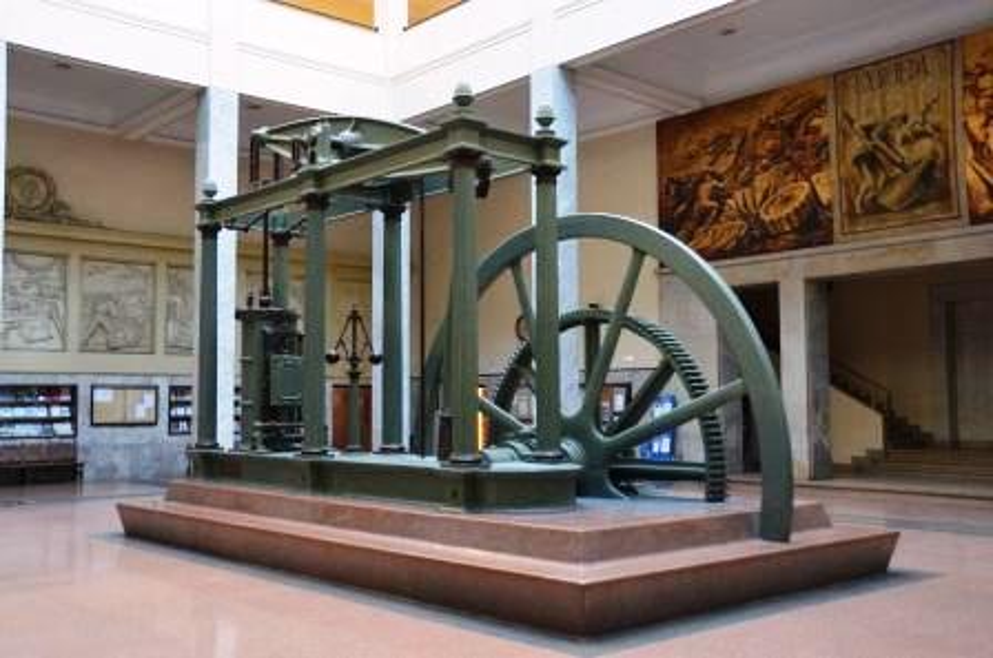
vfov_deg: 36.7
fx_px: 991
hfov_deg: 53.2
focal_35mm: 36
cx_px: 496
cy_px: 329
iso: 800
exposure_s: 1/40
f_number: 3.8
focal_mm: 24
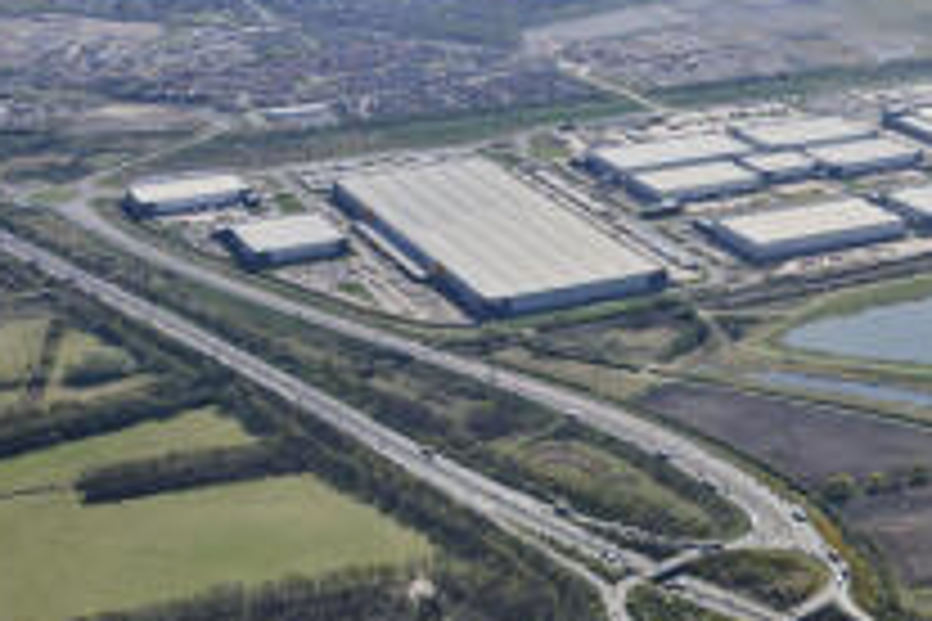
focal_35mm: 79
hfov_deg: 24.7
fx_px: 2049
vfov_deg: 17.2
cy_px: 178
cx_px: 869
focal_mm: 34.5
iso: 320
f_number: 9
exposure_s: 1/1000
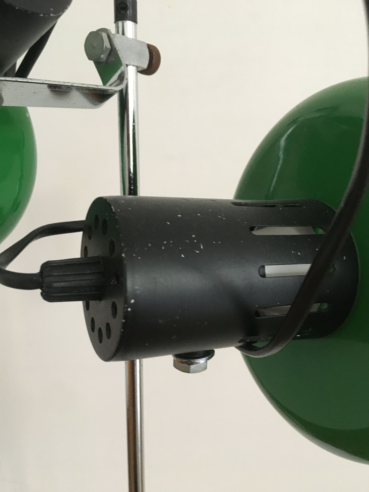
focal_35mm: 29
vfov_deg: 61.7
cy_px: 246
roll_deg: +0.5
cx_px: 184
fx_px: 412
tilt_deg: -11.6
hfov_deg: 48.2
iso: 250
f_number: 2.2
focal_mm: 4.15
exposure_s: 1/17
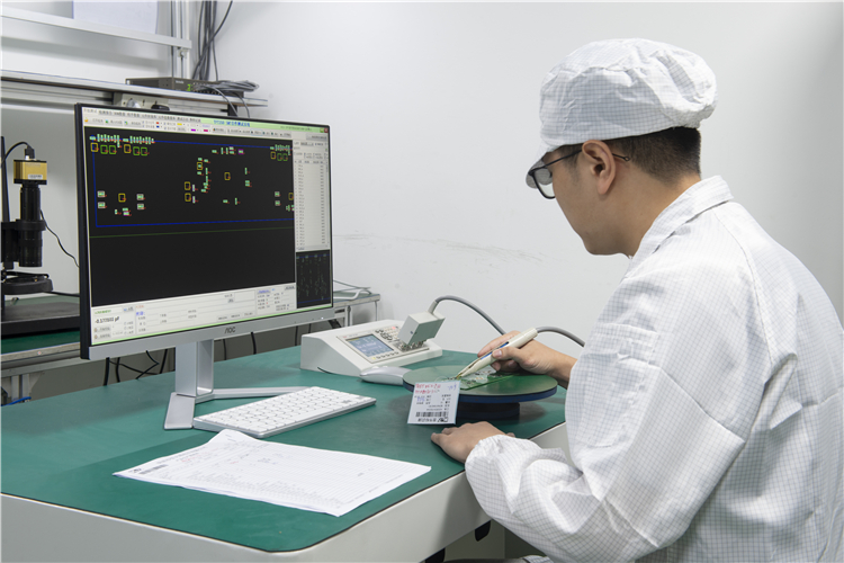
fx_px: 1125
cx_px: 422
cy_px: 282
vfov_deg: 28.1
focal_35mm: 48
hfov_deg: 41.1
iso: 200
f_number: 11
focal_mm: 48
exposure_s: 1/1.67
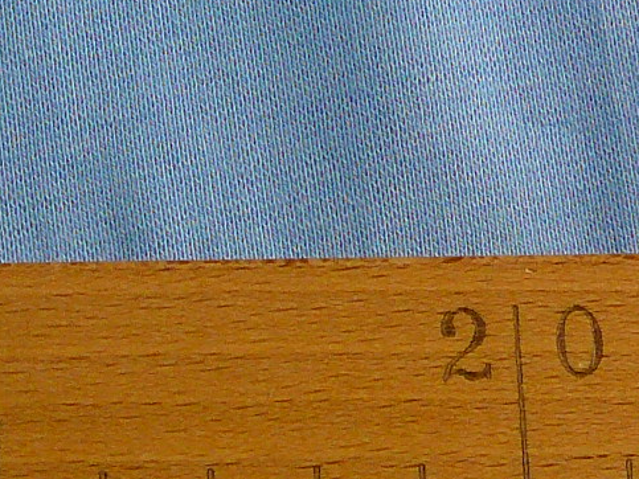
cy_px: 287
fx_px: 2141
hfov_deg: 16.8
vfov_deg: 12.8
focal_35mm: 116
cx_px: 78
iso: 200
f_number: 2.8
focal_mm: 5.2
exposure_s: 1/40
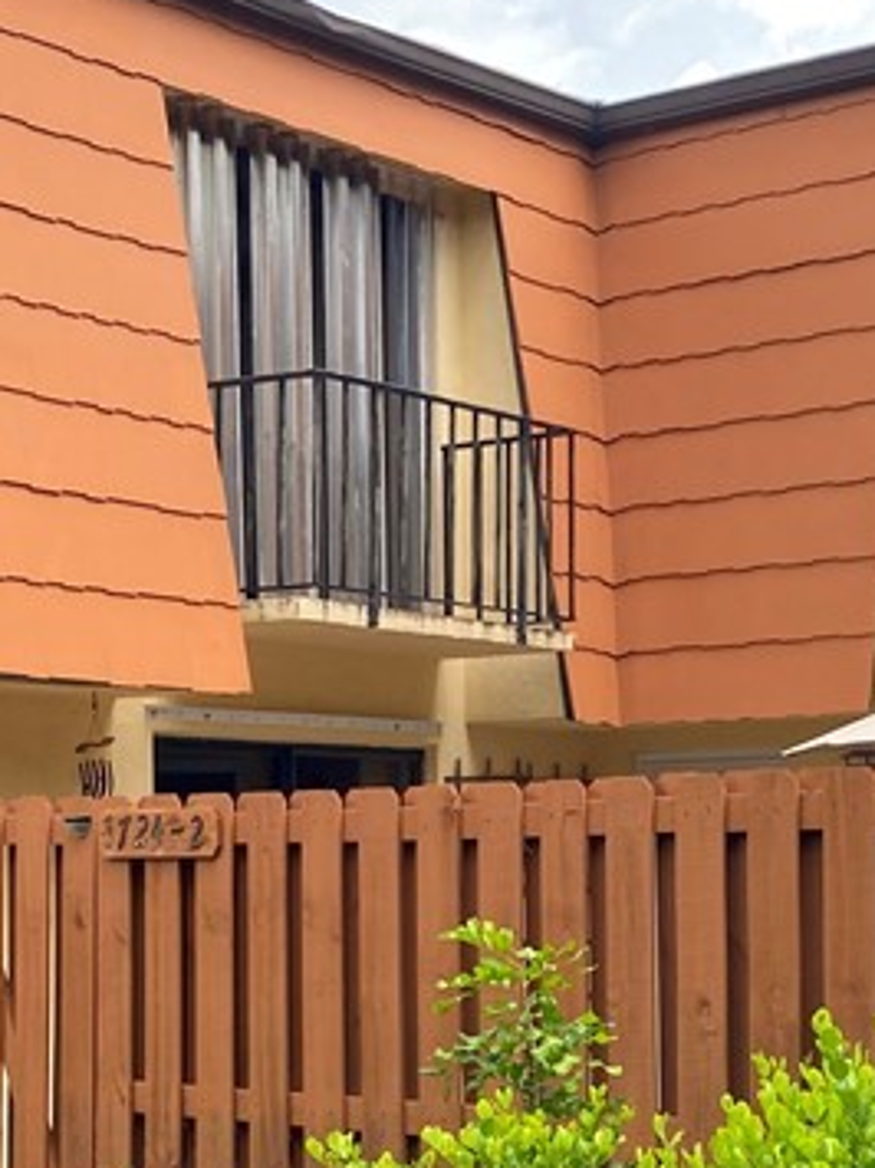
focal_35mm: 75
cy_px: 898
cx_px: 628
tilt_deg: -0.5
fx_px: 2529
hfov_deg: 19.5
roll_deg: +0.2
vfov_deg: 25.6
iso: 32
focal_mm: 4.25
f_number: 1.8
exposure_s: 1/597
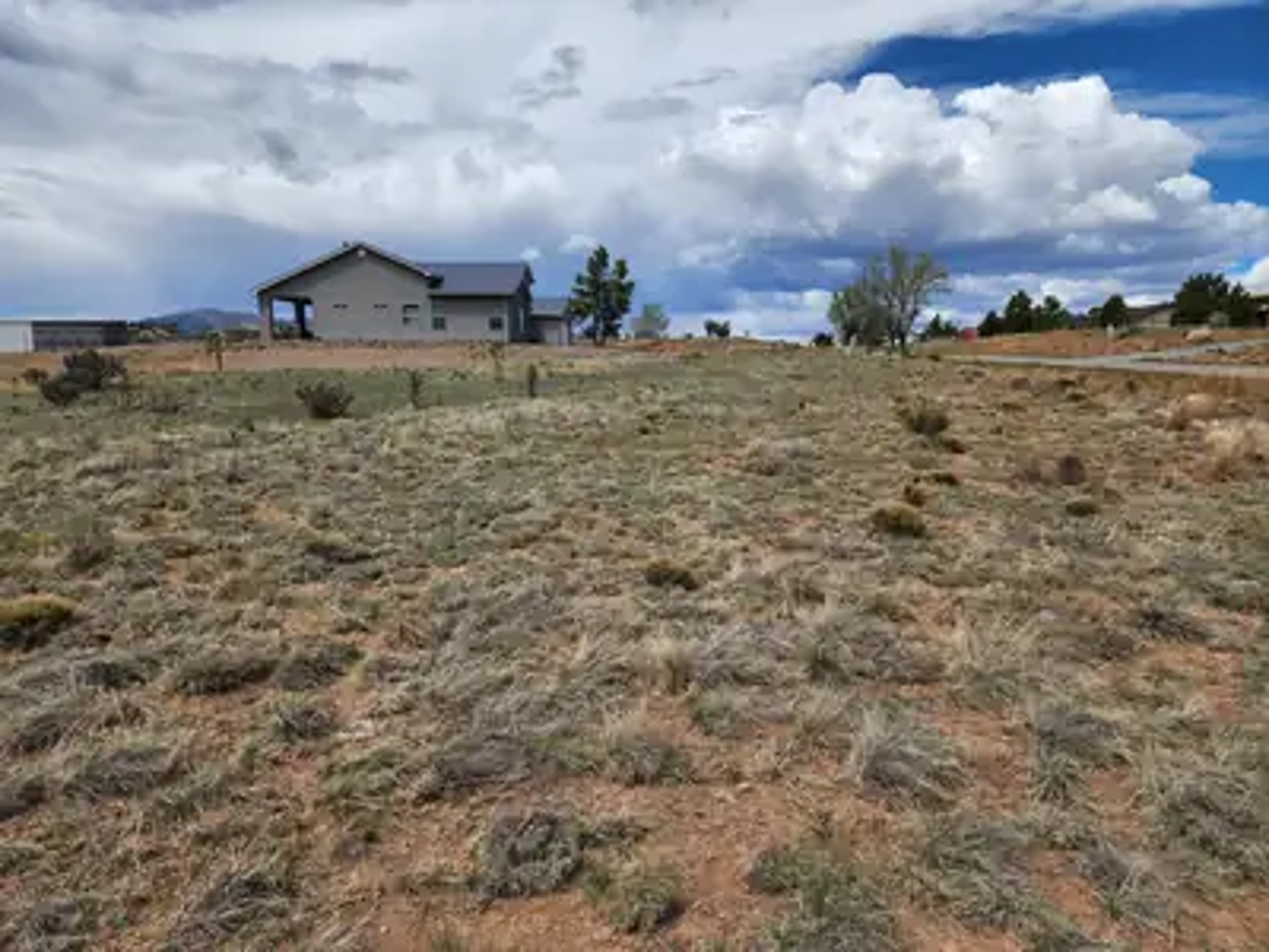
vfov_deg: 58.9
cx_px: 634
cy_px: 476
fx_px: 843
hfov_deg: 73.9
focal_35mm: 23
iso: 12
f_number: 1.8
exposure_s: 1/1794
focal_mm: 6.4
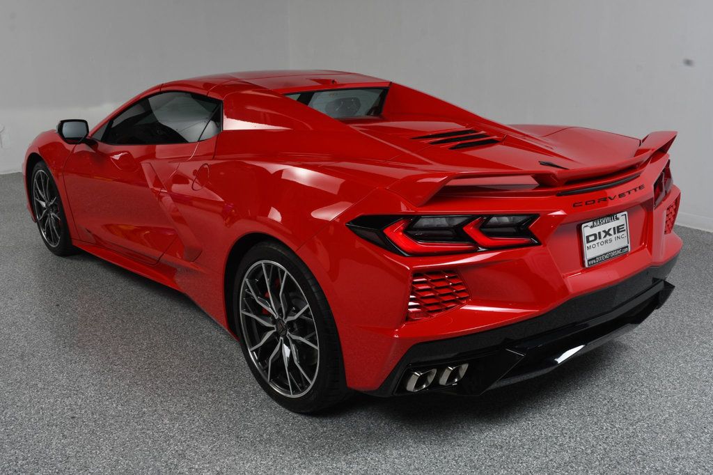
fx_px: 713
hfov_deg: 53.1
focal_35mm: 36
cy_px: 238
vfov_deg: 36.8
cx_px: 356
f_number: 13
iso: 100
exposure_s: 1/160
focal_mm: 24
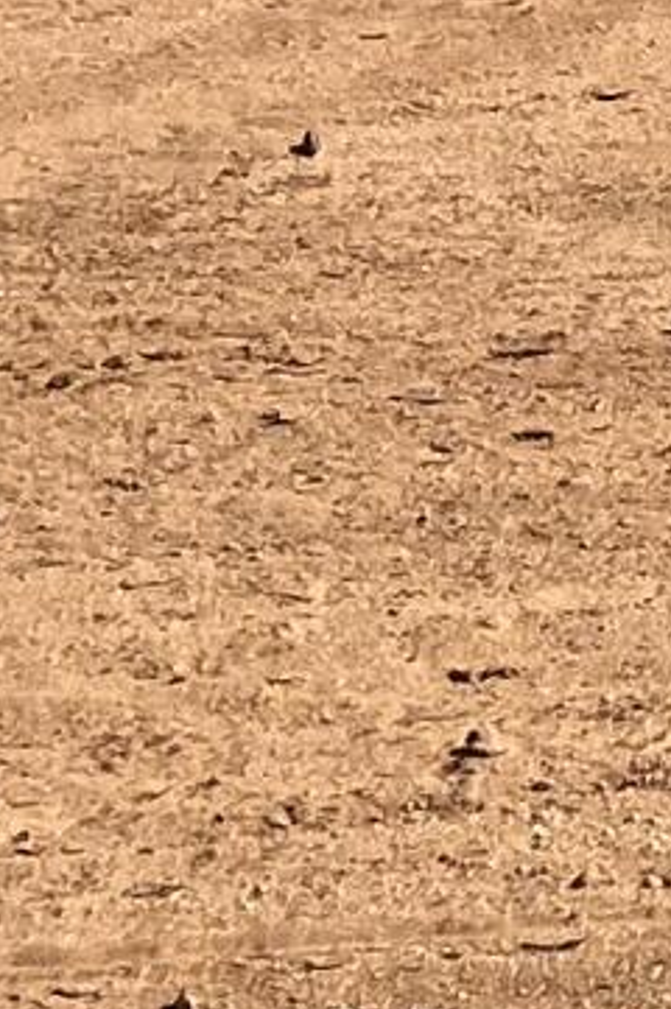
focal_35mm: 225
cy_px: -369
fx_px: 6302
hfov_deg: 5.4
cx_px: 2555
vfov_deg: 9.0
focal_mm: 5.1
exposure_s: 1/4854
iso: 50
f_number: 1.6
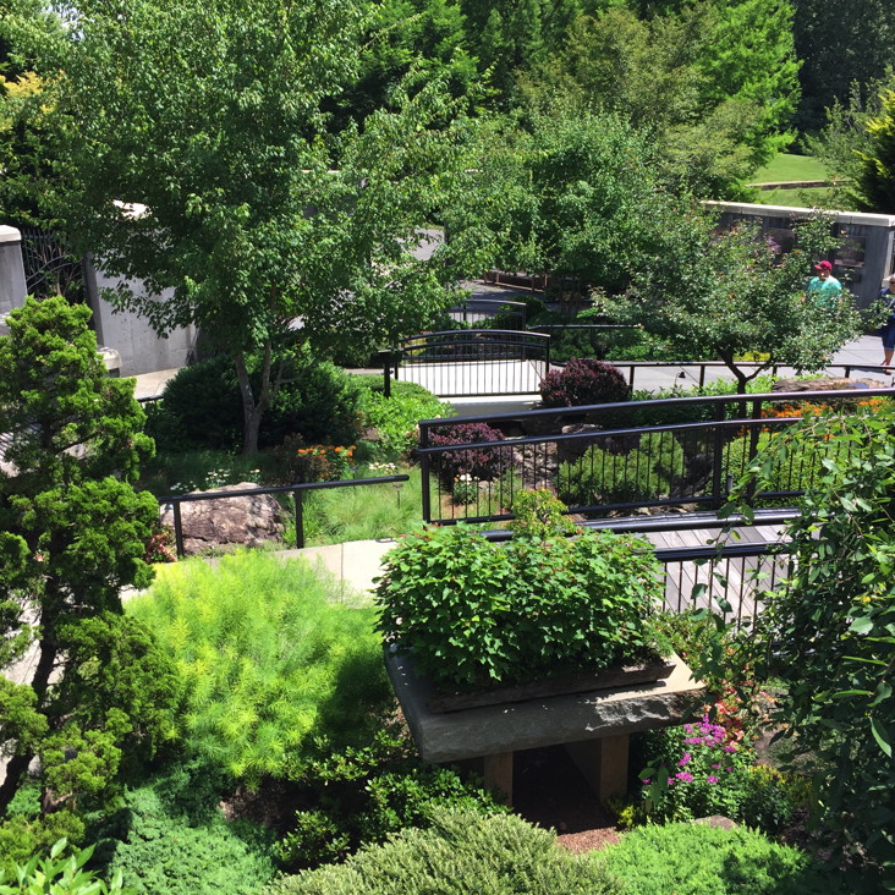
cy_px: 440
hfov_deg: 47.2
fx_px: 1024
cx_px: 410
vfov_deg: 47.2
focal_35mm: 35
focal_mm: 4.15
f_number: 2.2
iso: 32
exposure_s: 1/860
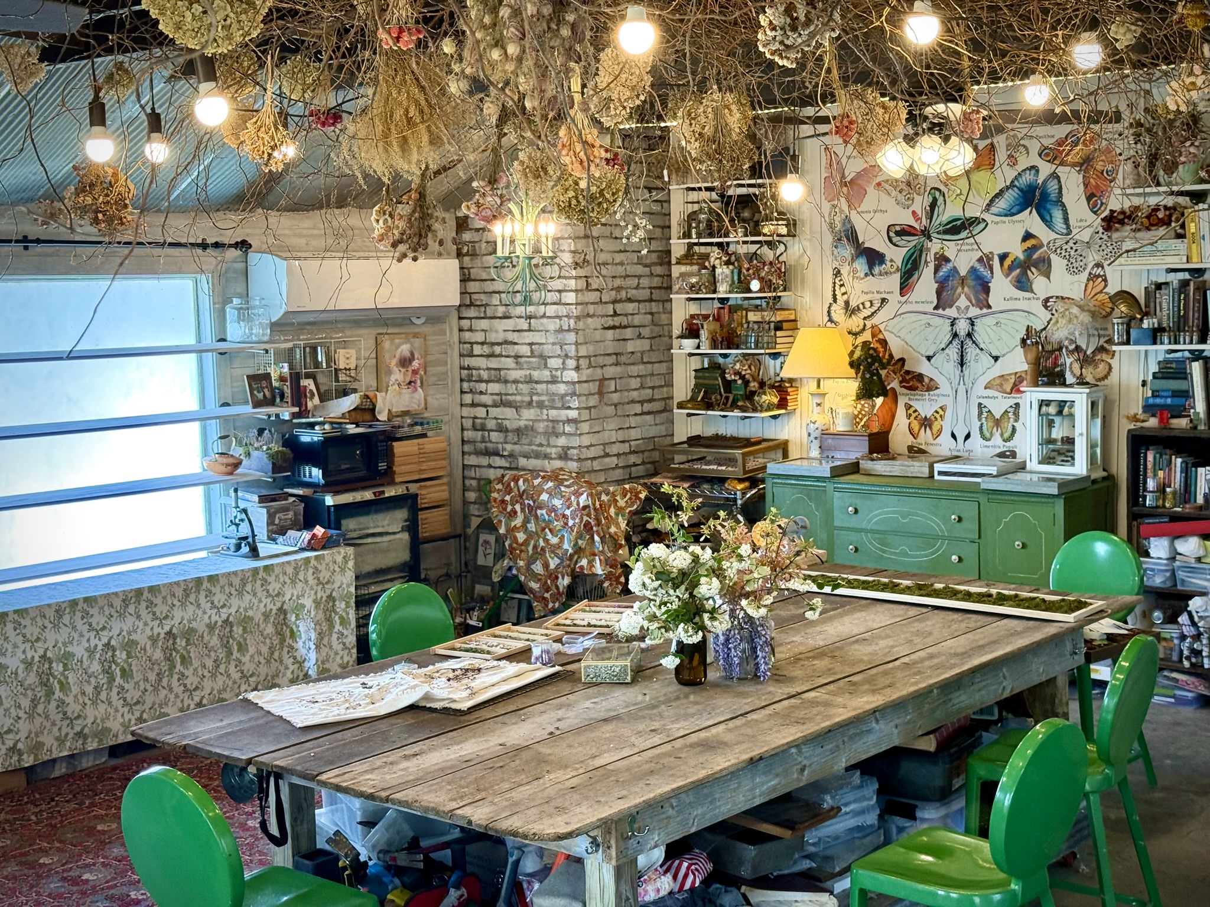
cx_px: 605
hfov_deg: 39.7
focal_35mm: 48
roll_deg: +1.6
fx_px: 1678
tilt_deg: -5.9
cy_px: 454
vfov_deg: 30.3
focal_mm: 6.76
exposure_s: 1/120
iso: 160
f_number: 1.78
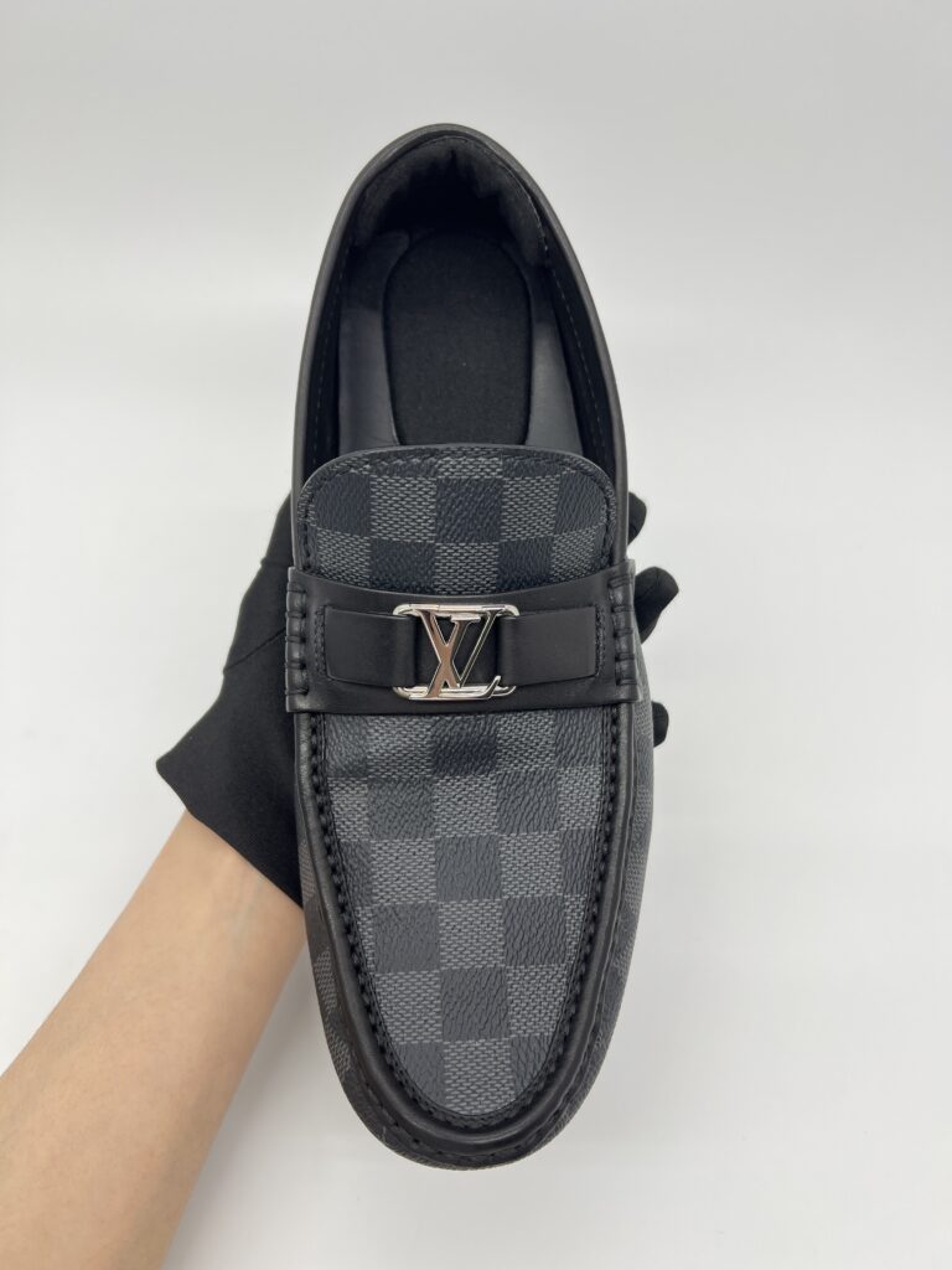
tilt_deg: -48.2
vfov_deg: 67.3
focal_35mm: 26
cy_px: 635
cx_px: 476
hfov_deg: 53.1
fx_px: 953
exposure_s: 1/139
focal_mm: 5.7
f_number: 1.5
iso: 32
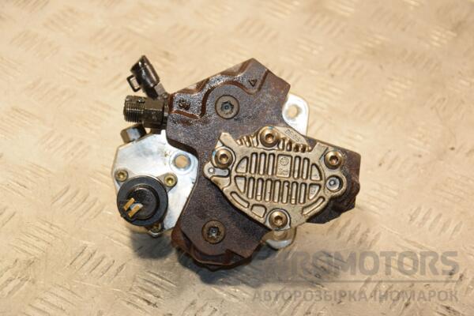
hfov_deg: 21.9
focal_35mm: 93
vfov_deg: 14.7
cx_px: 237
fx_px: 1224
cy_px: 158
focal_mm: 62
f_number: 5.6
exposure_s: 1/200
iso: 800
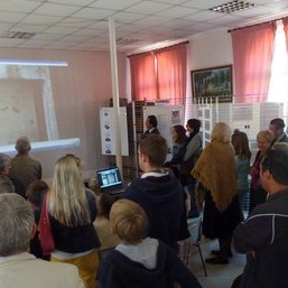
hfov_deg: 49.6
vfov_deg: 49.6
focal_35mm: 33
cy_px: 162
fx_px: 311
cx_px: 123
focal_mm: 4.3
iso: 800
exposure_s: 1/40
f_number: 3.3
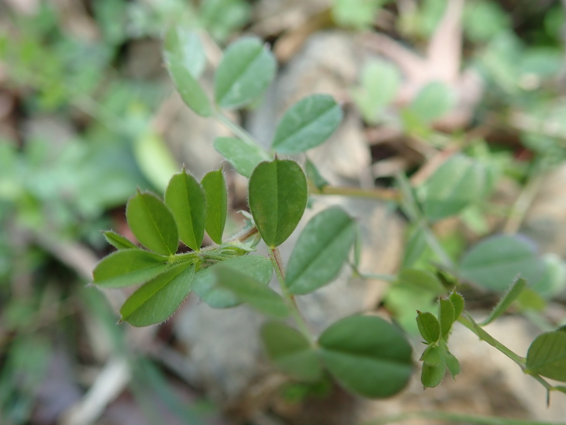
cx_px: 278
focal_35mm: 31
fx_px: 507
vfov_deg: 45.4
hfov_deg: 58.3
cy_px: 218
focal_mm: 5.5
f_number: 2.3
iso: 200
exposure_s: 1/125
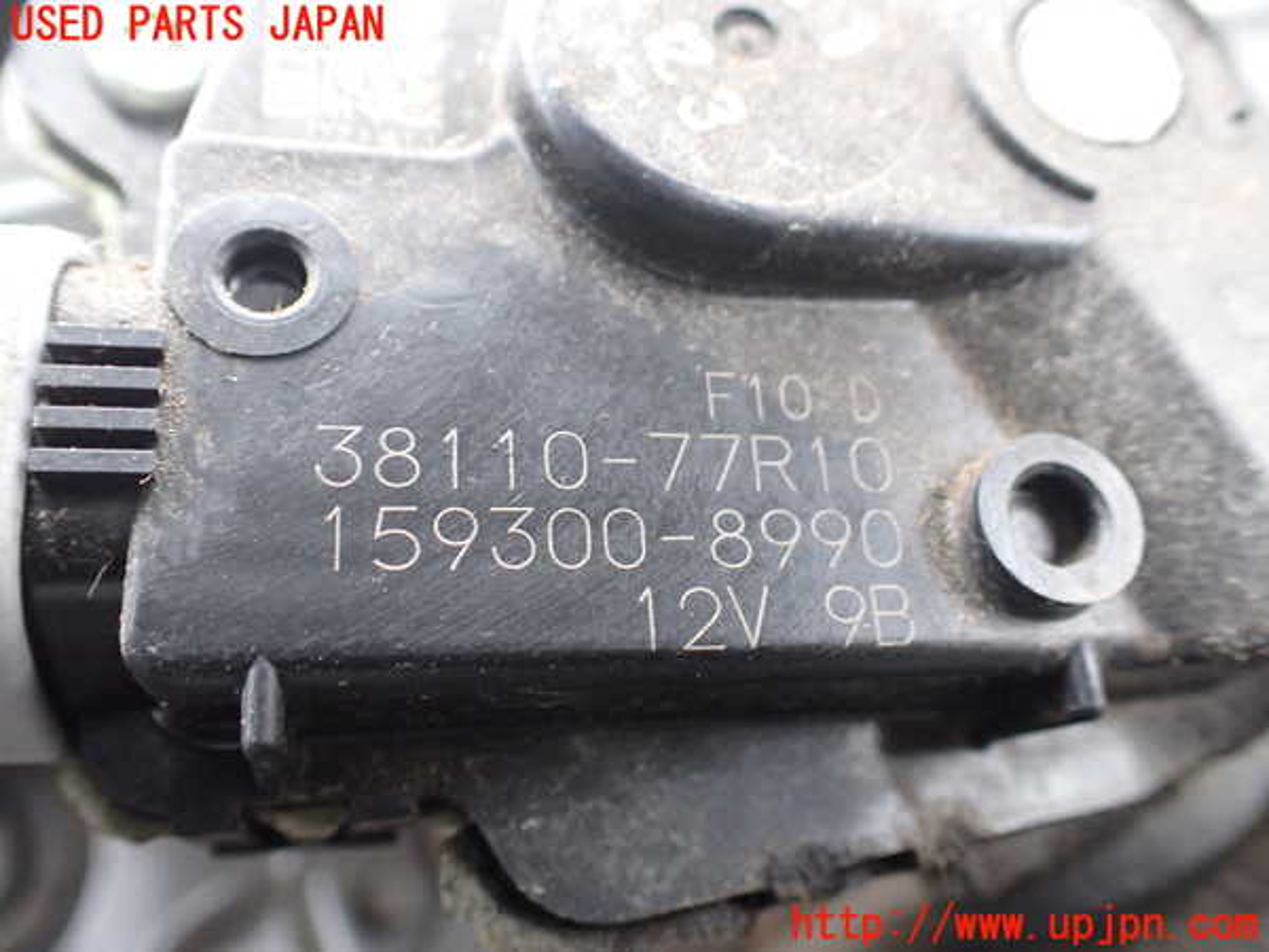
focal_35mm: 30
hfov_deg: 60.0
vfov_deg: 46.8
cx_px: 634
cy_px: 476
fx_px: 1100
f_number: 2.3
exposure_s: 1/125
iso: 400
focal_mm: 5.4
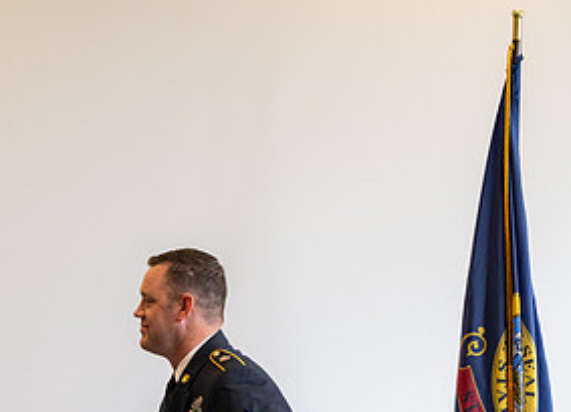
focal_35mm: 166
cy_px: 364
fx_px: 2700
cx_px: 160
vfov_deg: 8.7
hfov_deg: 12.0
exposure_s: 1/200
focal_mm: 74
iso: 500
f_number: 2.8
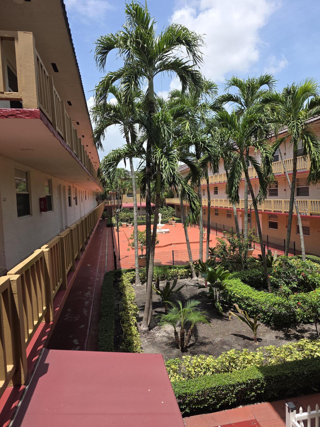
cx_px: 160
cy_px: 214
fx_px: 283
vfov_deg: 73.9
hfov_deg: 58.9
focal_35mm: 23
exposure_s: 1/636
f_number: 1.7
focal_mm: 6.3
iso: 12
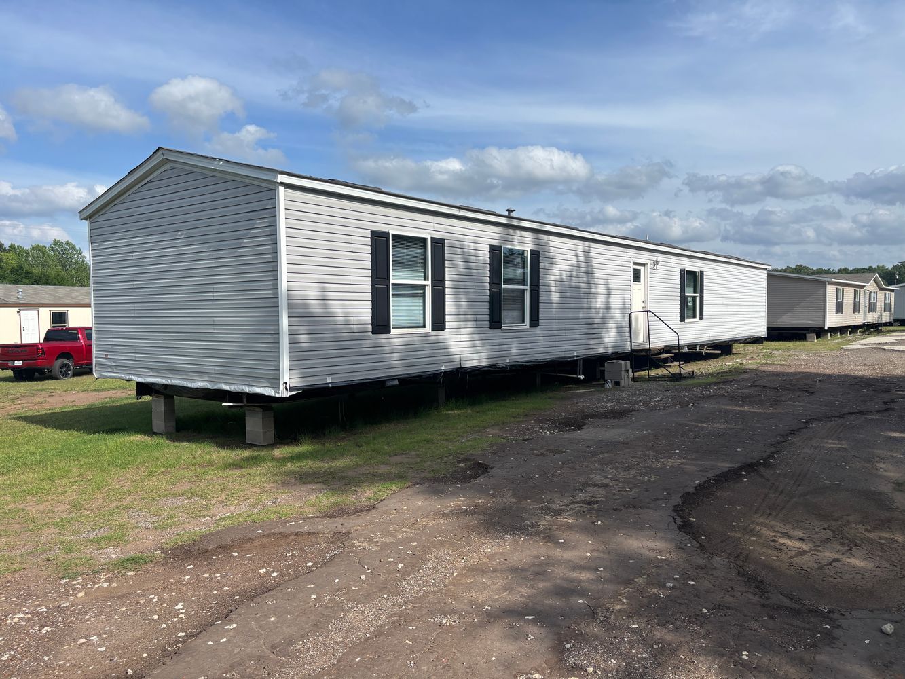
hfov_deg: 67.3
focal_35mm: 26
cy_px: 340
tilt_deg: -1.6
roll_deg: +1.0
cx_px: 452
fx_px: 680
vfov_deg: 53.1
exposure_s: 1/3650
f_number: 1.6
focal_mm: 5.96
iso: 50
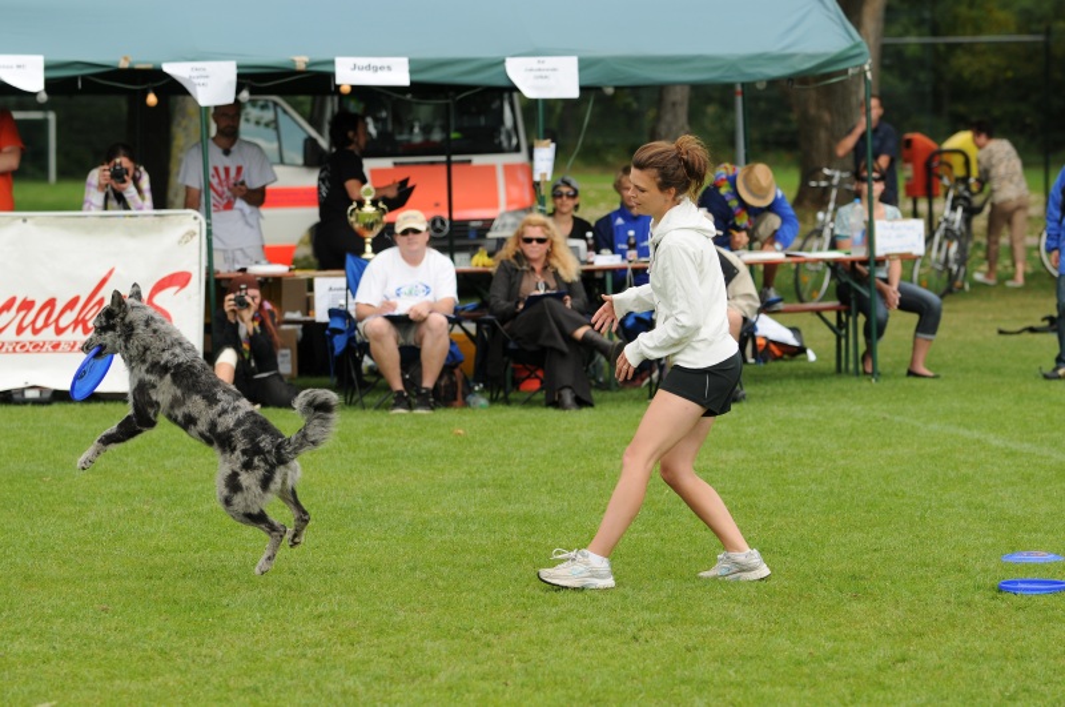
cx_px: 532
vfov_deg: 9.3
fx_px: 4343
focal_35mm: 147
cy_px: 354
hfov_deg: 14.0
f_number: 3.2
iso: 200
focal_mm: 98
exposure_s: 1/1000
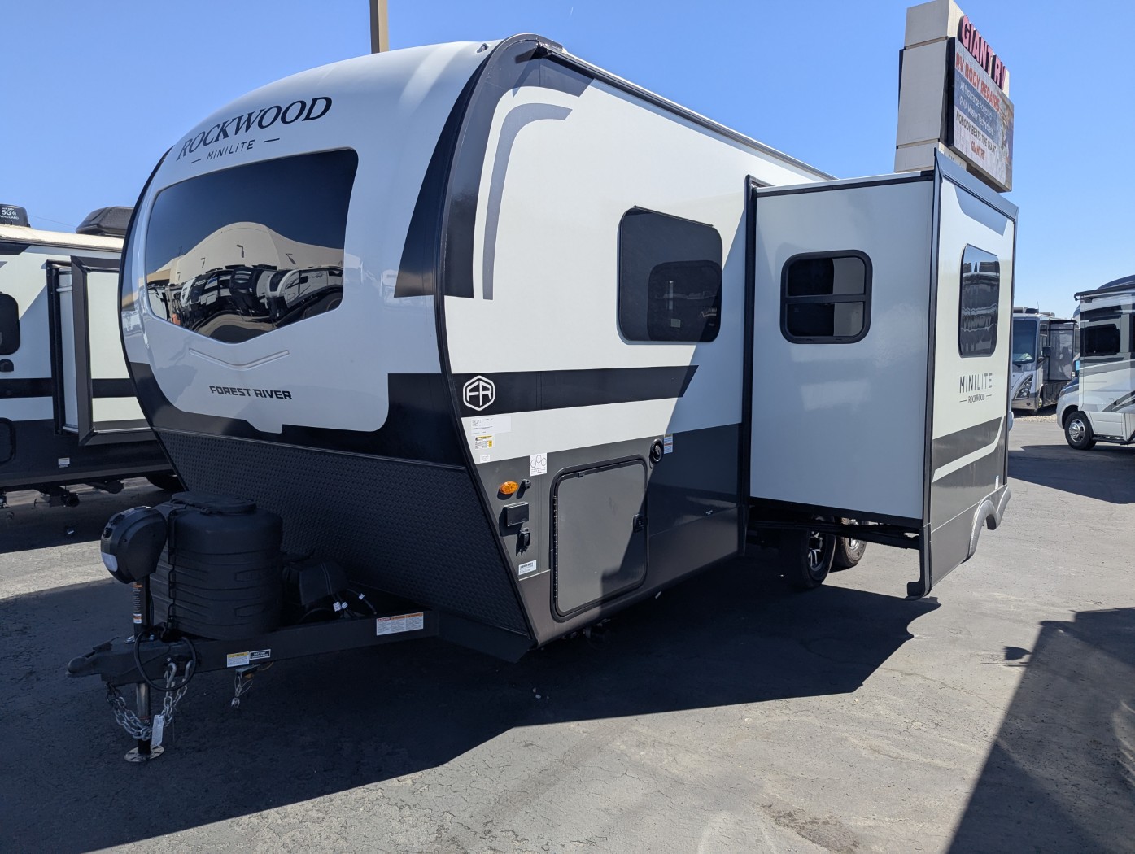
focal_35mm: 24
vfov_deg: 56.9
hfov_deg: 71.5
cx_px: 568
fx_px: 788
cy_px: 427
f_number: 1.85
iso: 49
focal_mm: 6.81
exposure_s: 1/1795
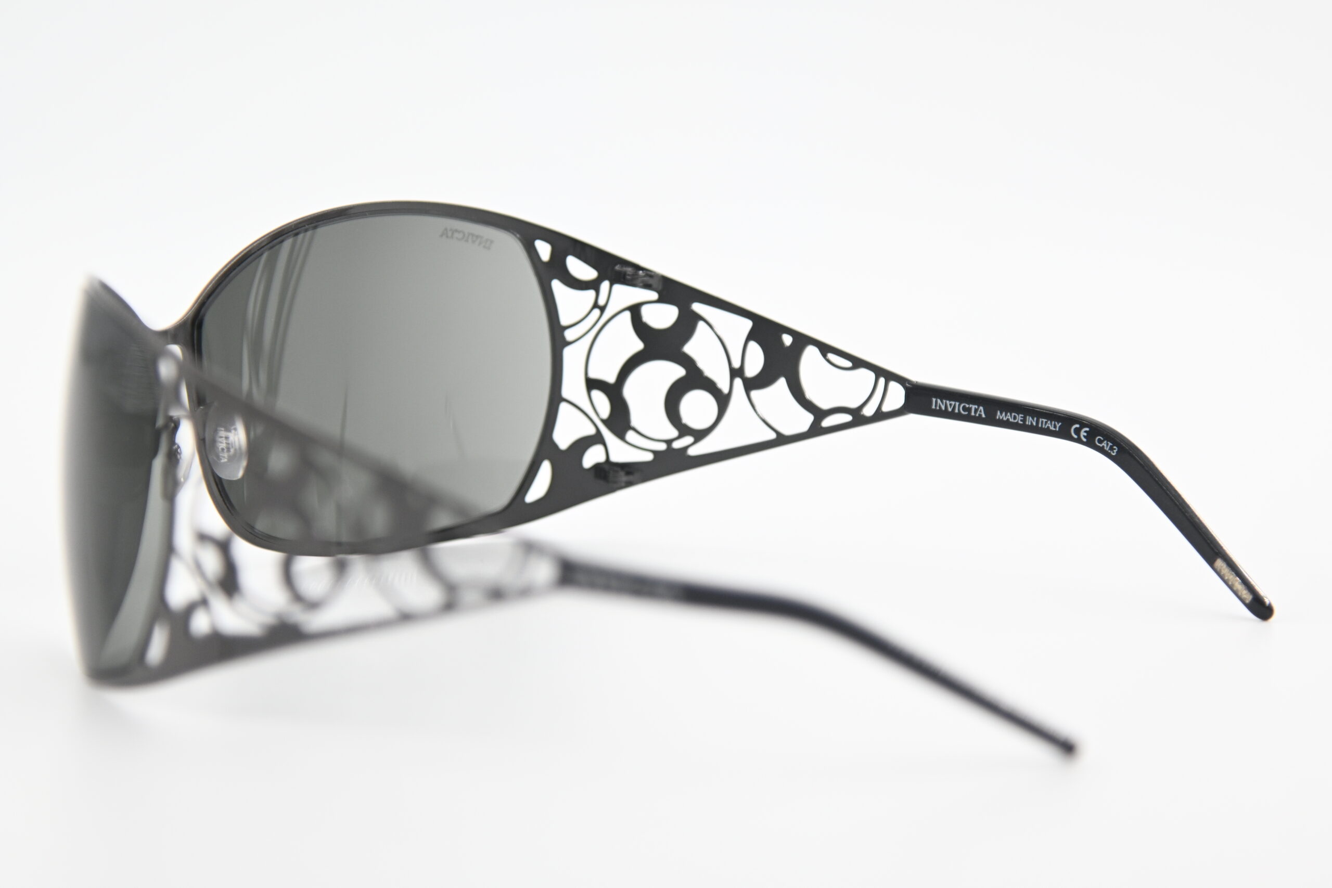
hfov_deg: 14.0
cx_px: 666
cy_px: 444
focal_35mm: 147
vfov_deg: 9.3
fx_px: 5439
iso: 400
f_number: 4
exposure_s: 1/400
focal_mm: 98
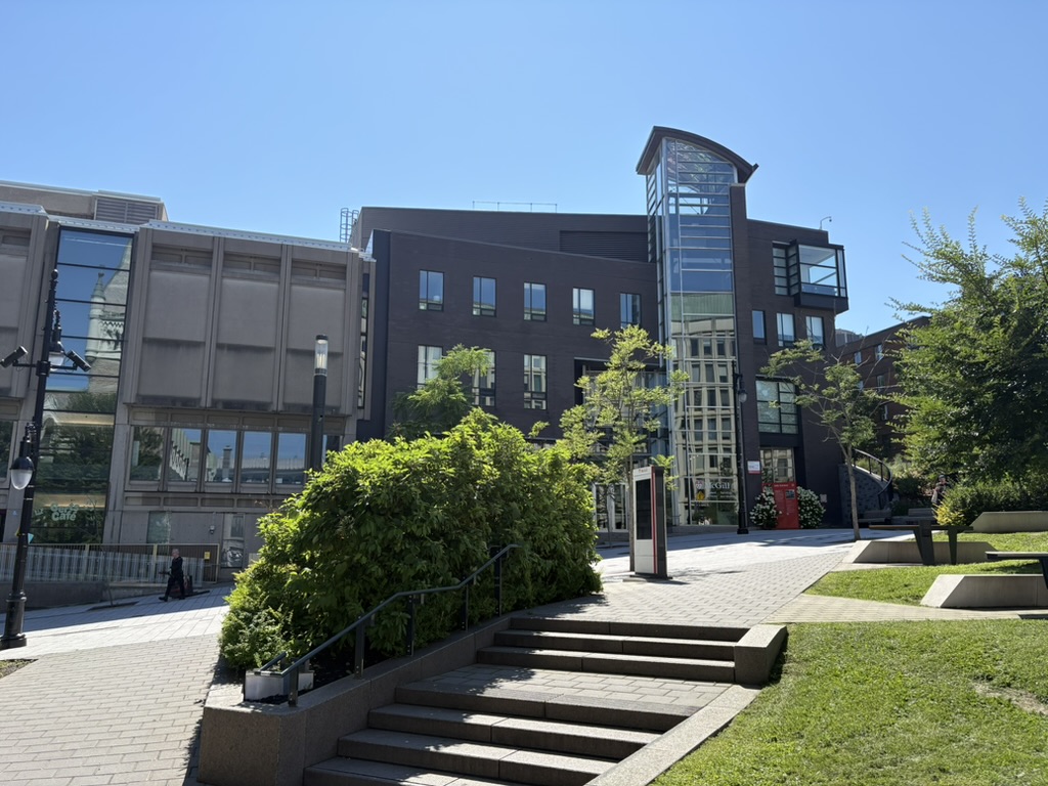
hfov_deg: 67.3
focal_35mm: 26
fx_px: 787
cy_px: 393
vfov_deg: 53.1
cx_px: 524
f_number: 1.6
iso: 50
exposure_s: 1/2639
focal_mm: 5.96
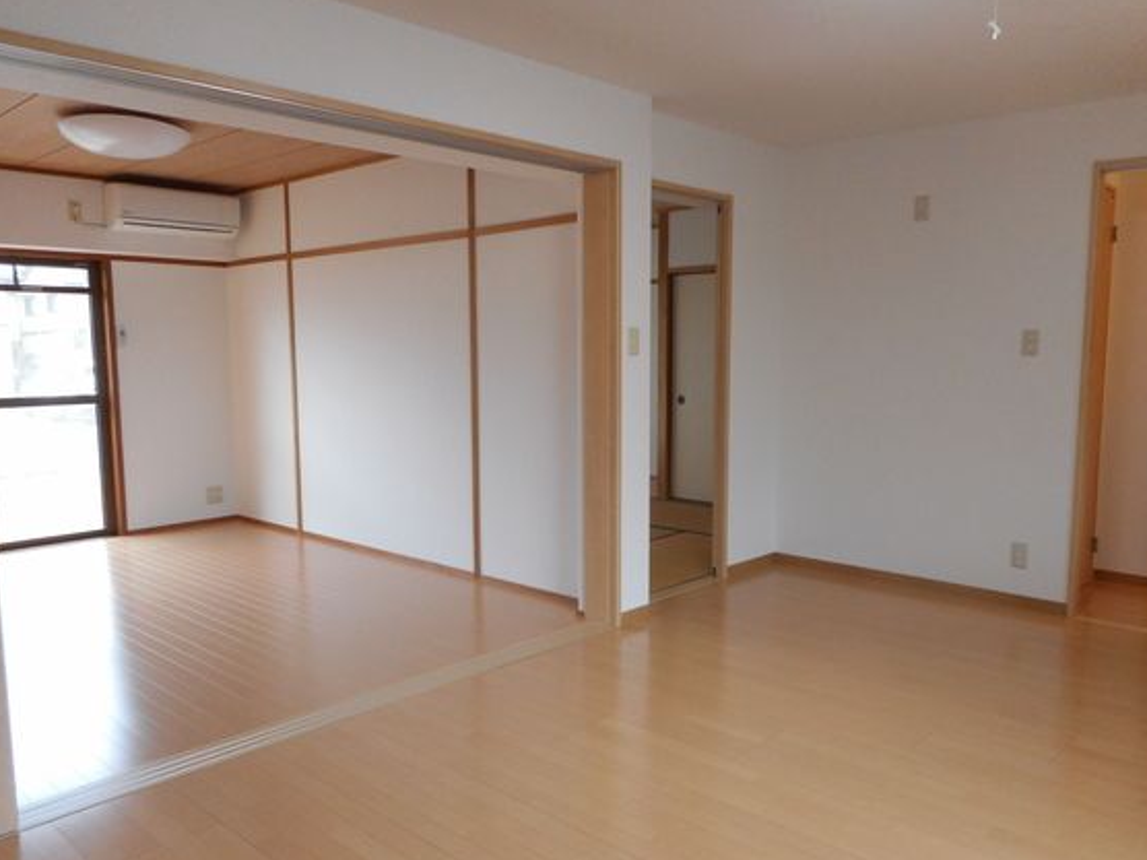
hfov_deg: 65.3
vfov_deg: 51.3
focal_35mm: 27
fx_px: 895
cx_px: 578
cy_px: 454
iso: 250
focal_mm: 4.5
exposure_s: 1/30
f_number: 3.7
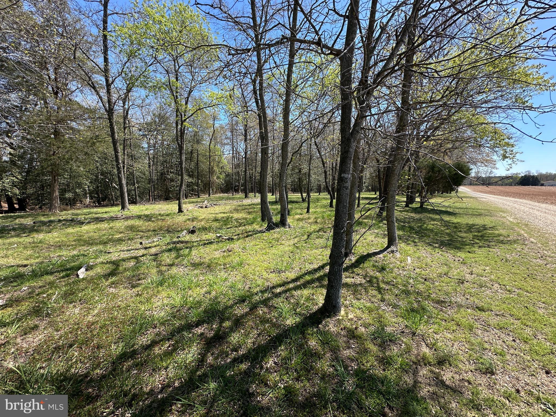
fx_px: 225
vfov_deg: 85.7
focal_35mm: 14
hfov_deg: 102.1
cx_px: 278
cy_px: 208
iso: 40
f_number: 2.2
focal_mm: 2.22
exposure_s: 1/703
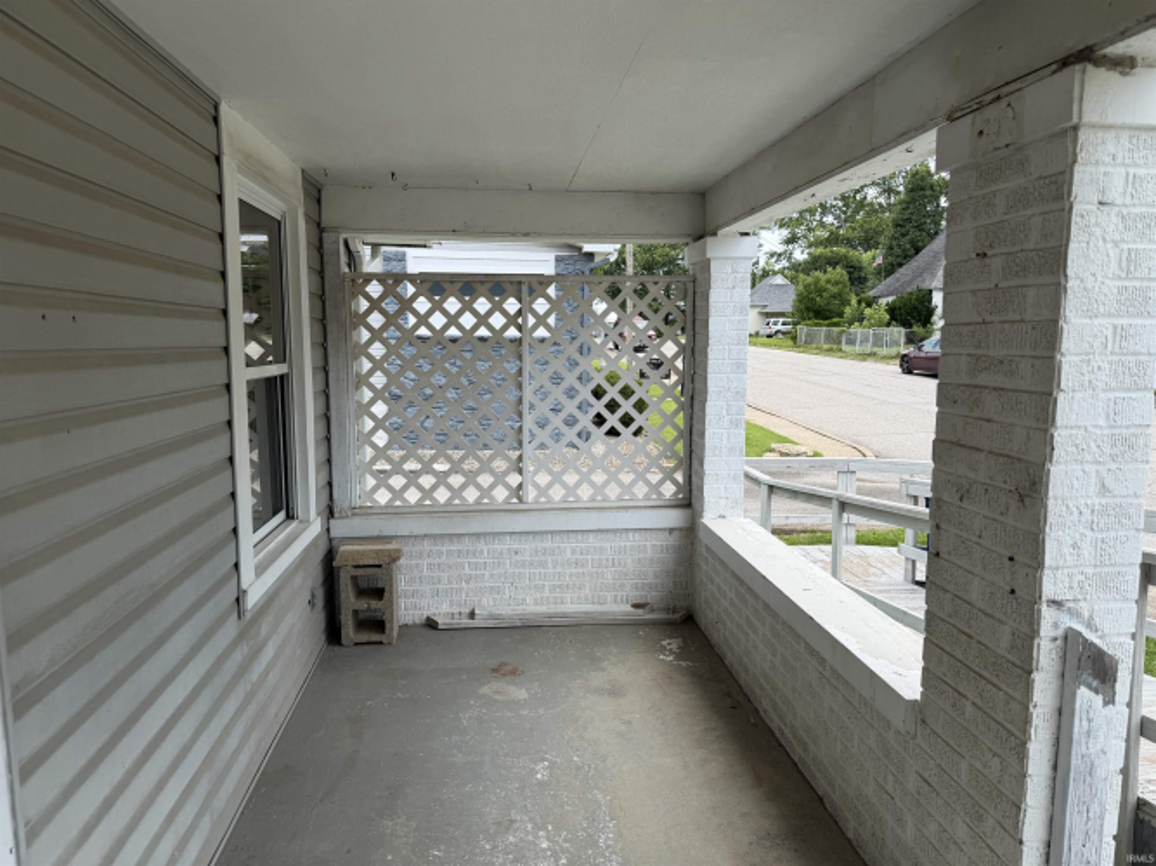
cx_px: 578
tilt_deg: -5.5
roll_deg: +0.1
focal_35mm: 24
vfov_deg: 56.8
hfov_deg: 71.6
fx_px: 801
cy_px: 433
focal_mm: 6.76
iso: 80
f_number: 1.78
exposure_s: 1/2110
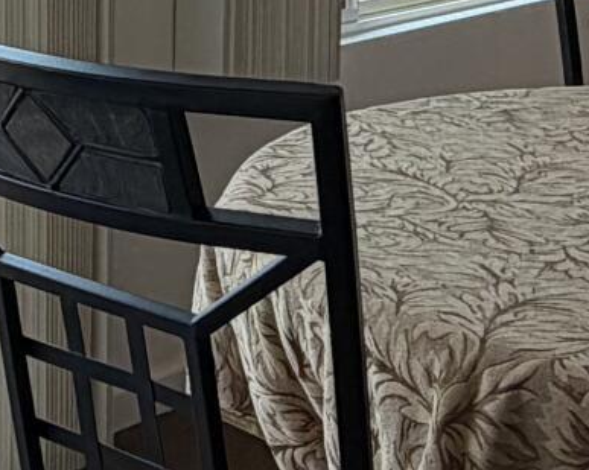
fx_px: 1846
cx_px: -23
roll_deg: -0.1
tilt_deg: -7.3
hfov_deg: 17.6
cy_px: -79
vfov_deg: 14.1
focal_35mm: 106
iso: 40
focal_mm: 2.22
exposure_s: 1/172
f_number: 2.2
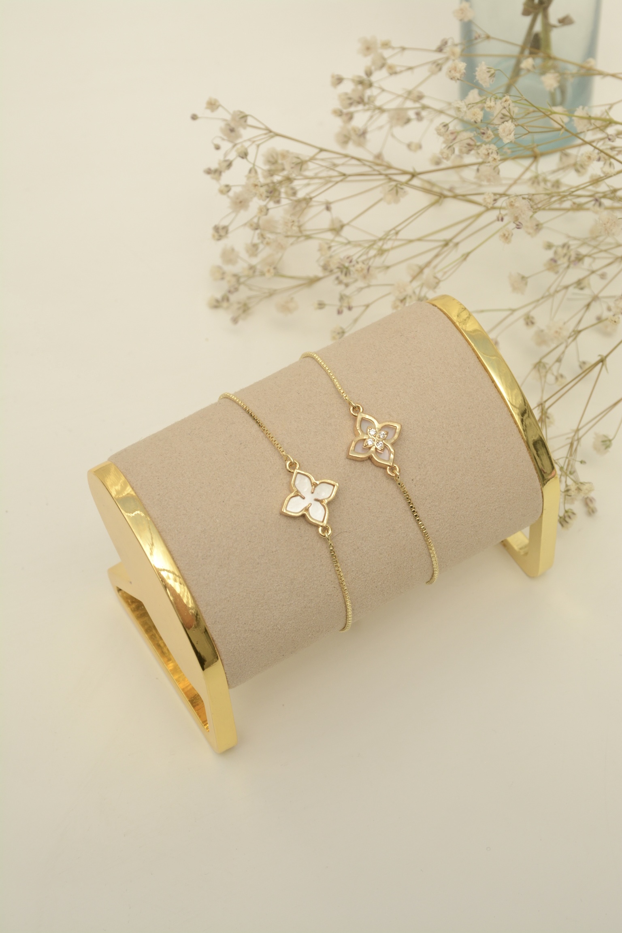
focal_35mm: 72
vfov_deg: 28.1
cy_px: 466
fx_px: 1866
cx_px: 311
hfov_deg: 18.9
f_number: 11
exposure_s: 1/500
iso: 500
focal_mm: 48
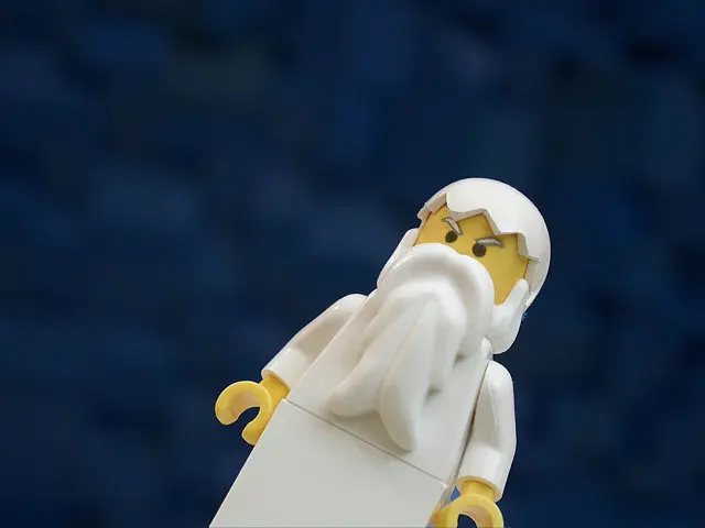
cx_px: 352
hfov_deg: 22.0
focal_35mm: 89
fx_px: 1813
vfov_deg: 16.6
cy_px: 264
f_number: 3.7
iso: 100
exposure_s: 1/6.7
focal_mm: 18.4
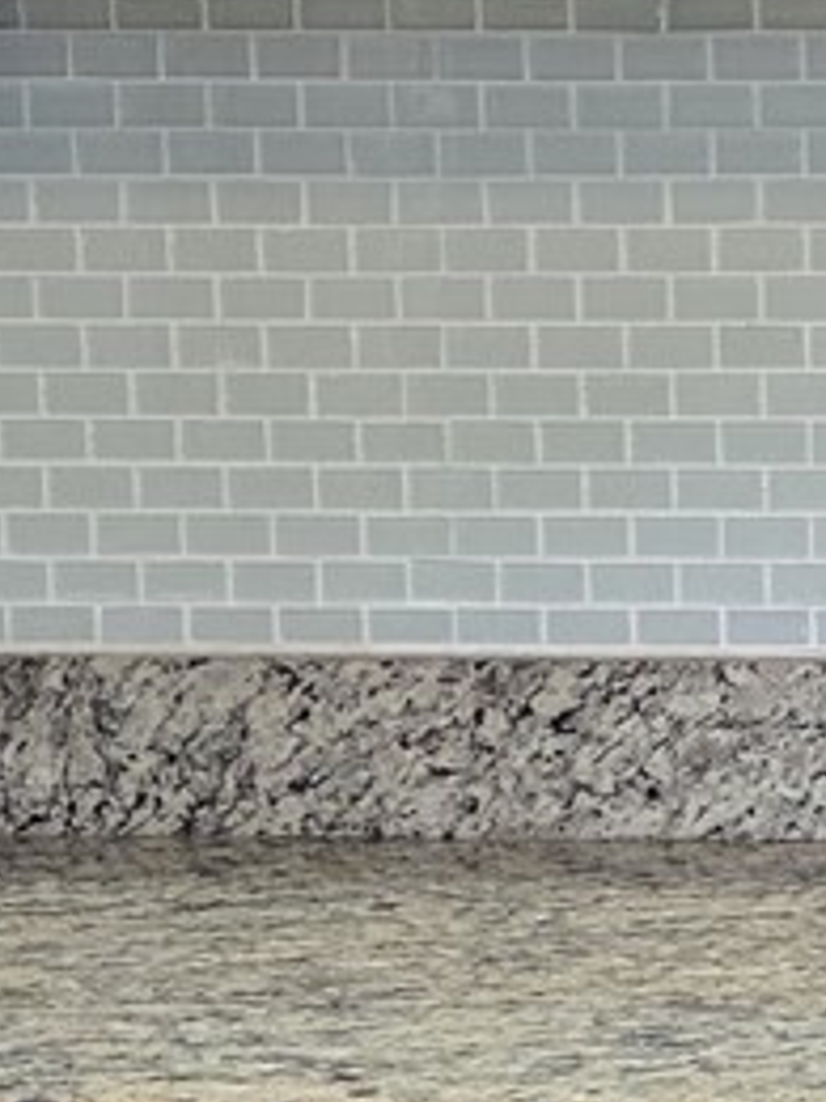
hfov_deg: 10.7
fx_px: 4327
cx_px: 1051
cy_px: 894
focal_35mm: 136
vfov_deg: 14.4
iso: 640
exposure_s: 1/120
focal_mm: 5.4
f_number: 1.8
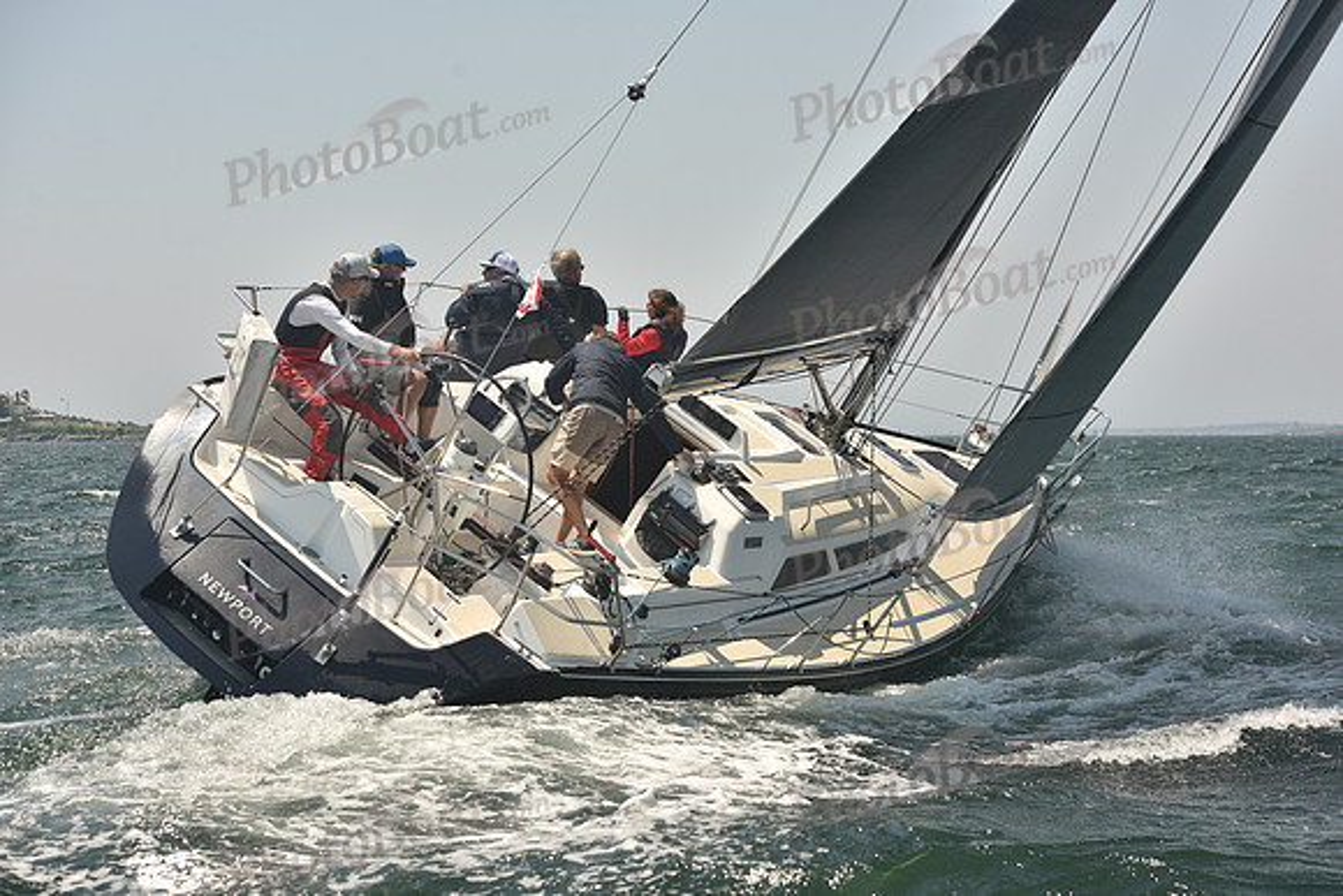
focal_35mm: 70
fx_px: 2612
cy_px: 448
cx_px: 672
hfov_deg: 28.8
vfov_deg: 19.5
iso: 250
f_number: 6.3
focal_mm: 70
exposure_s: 1/640
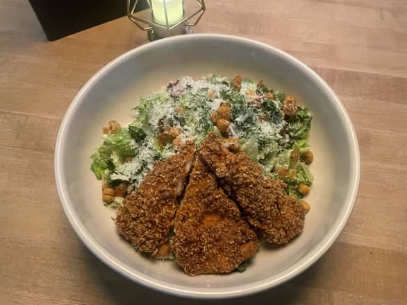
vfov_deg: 53.1
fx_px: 306
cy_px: 152
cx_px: 204
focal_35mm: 26
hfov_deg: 67.3
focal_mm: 4.2
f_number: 1.6
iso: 640
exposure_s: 1/30
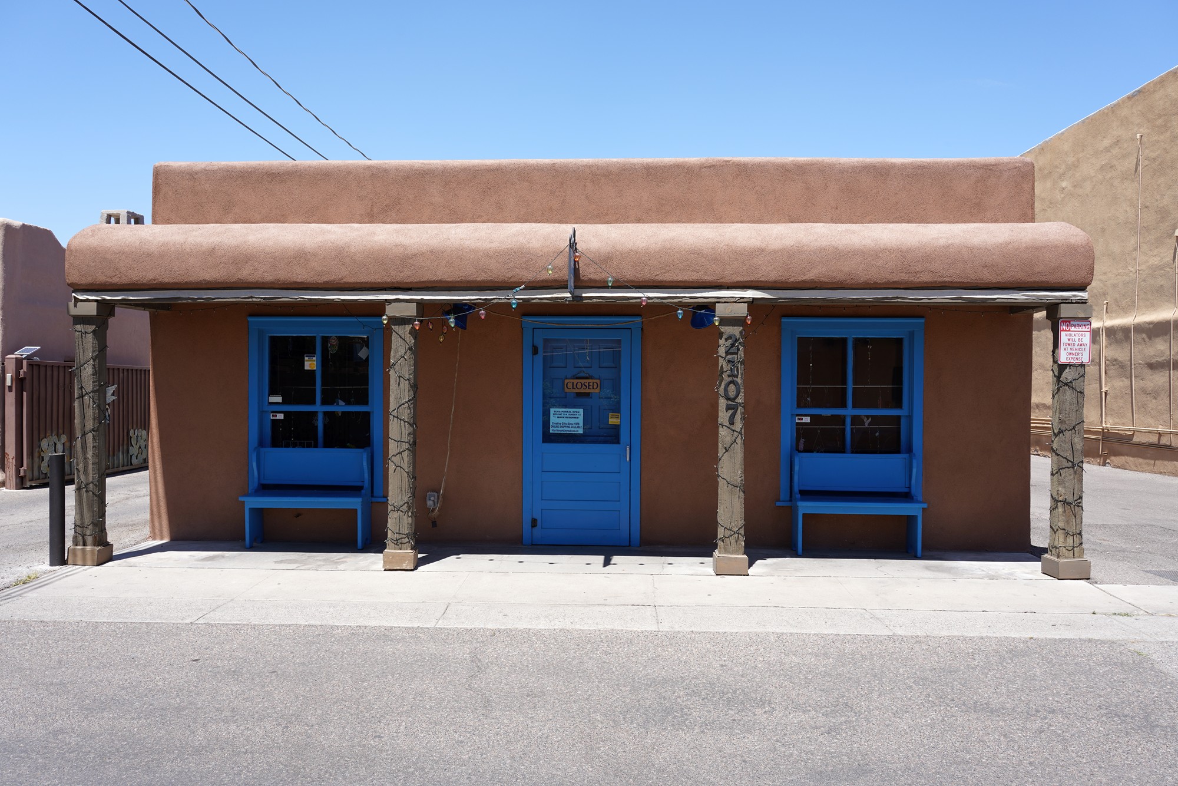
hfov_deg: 65.5
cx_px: 589
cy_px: 393
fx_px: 916
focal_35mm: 28
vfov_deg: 46.4
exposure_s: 1/160
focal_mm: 28
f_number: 9
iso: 100
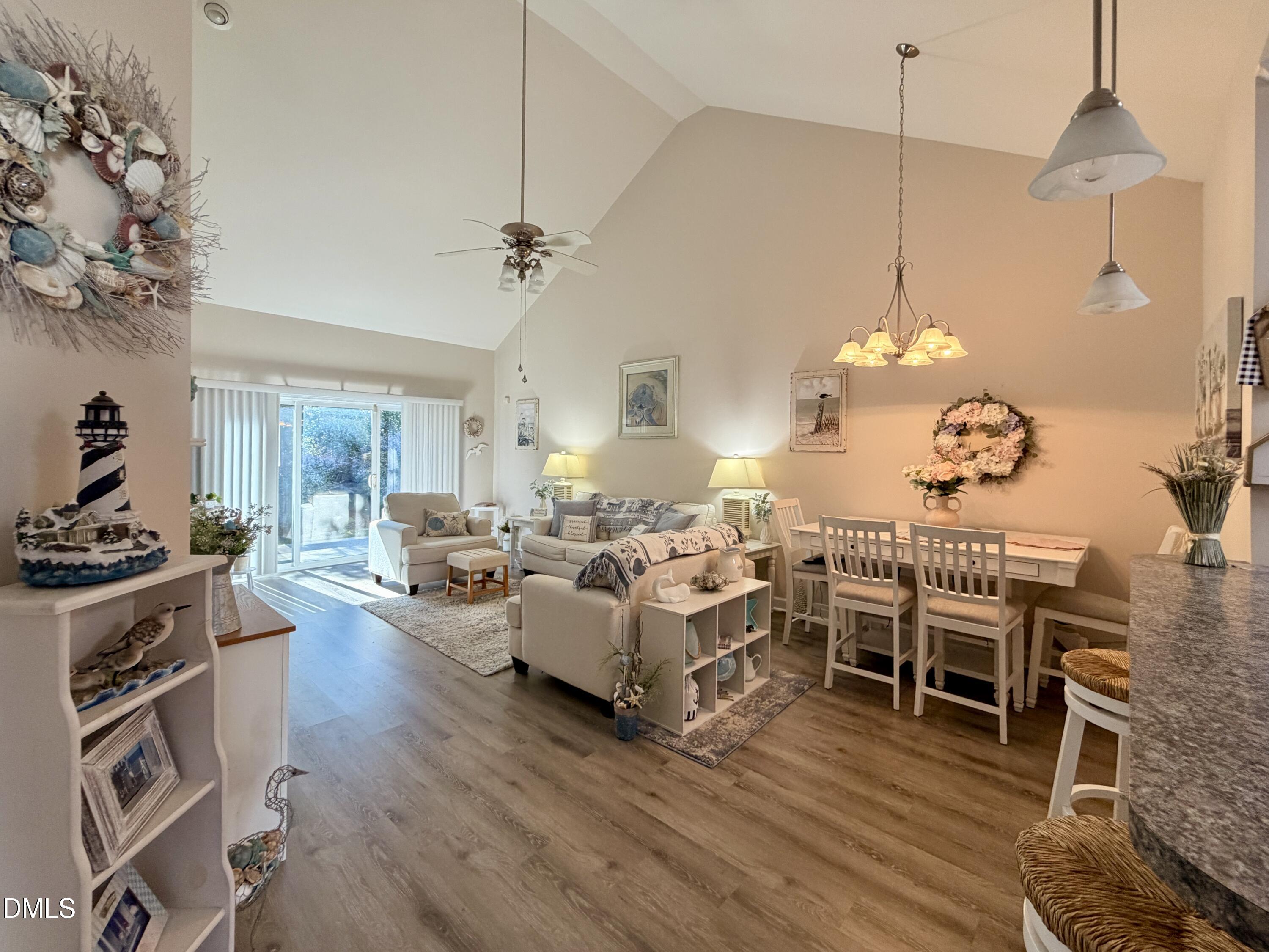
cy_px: 476
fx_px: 513
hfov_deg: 102.1
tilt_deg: -2.9
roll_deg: -0.3
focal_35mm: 14
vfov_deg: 85.7
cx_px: 634
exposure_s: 1/120
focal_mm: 2.22
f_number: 2.2
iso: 200
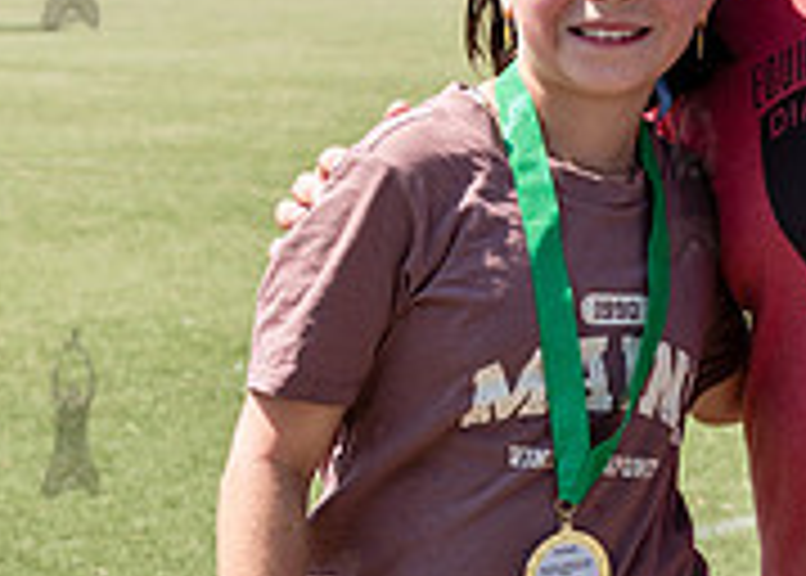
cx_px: 803
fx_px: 3389
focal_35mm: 148
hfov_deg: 13.4
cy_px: 217
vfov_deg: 9.7
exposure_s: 1/1000
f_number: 4
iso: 200
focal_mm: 40
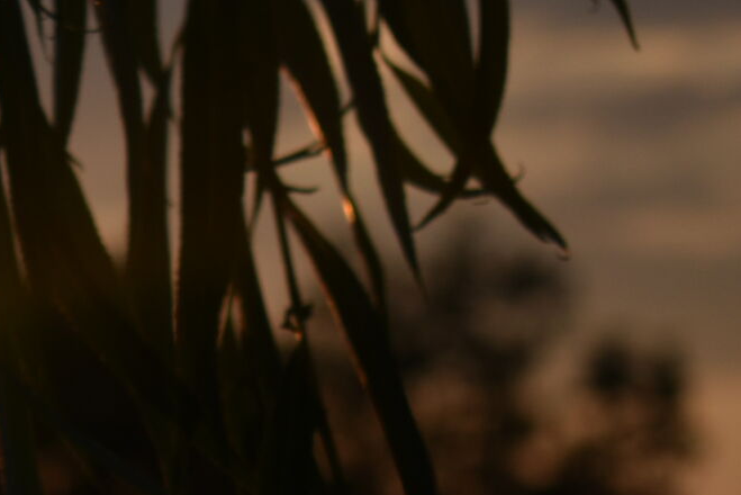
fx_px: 5621
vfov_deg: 5.0
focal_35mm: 273
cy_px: 494
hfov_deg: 7.4
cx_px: -497
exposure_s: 1/1000
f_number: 5.6
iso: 100
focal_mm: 50
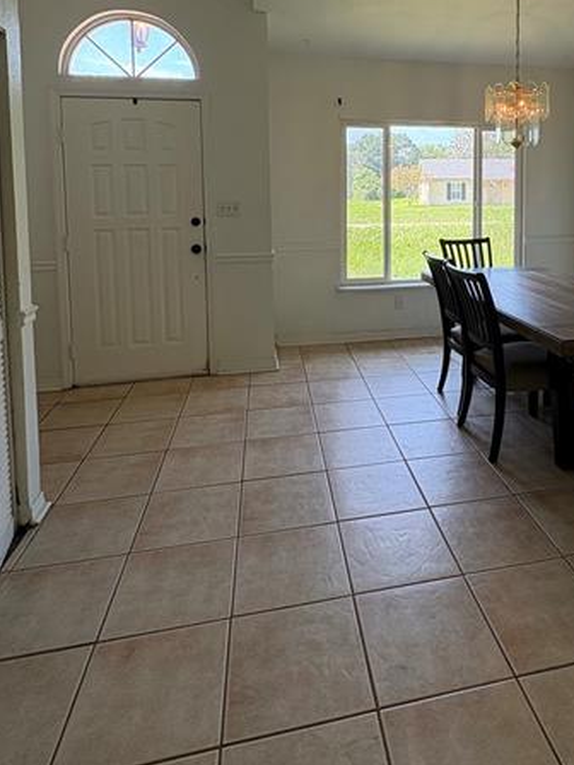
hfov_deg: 55.7
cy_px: 219
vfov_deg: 68.2
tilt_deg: -0.9
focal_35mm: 24
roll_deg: +0.1
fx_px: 531
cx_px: 381
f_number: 2.2
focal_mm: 2.22
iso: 64
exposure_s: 1/131
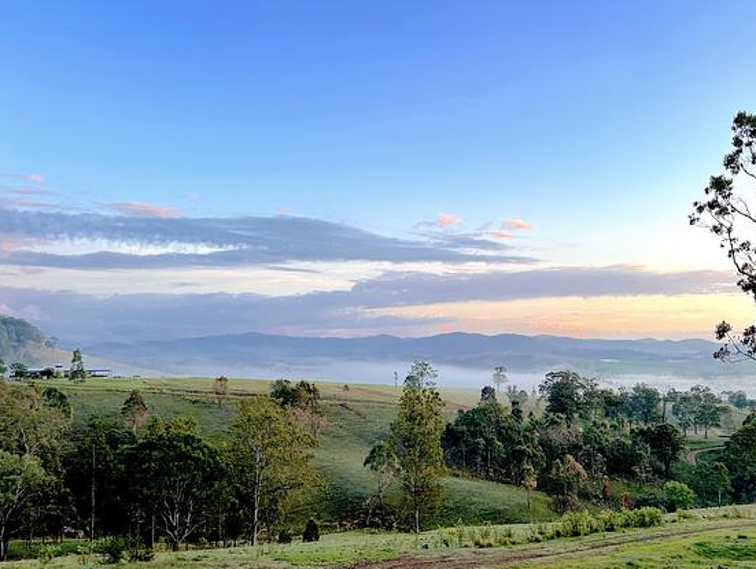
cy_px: 308
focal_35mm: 27
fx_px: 591
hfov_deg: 65.0
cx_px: 421
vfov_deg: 51.4
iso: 80
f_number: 1.78
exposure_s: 1/456
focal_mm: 6.86
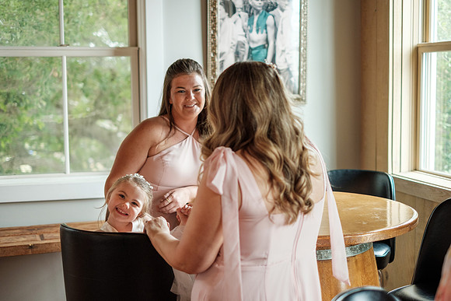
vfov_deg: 25.5
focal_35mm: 53
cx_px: 226
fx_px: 664
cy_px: 150
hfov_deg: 37.5
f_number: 1.4
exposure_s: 1/400
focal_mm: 35
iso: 800
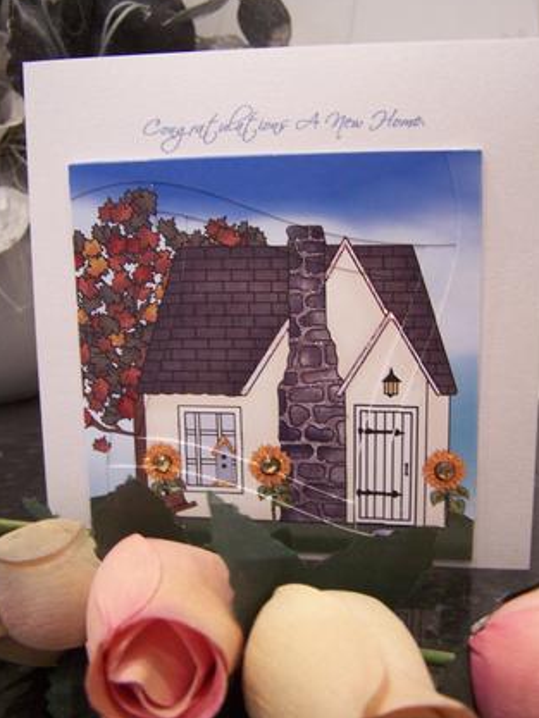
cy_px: 365
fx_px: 851
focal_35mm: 41
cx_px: 272
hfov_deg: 35.2
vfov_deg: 45.8
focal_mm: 6.3
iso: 140
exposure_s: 1/8
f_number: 2.8
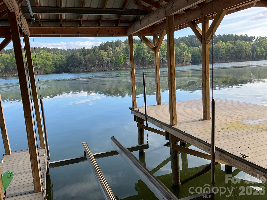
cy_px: 100
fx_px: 224
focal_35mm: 29
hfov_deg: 61.7
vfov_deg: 48.2
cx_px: 134
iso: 25
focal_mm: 3
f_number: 1.8
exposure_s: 1/435
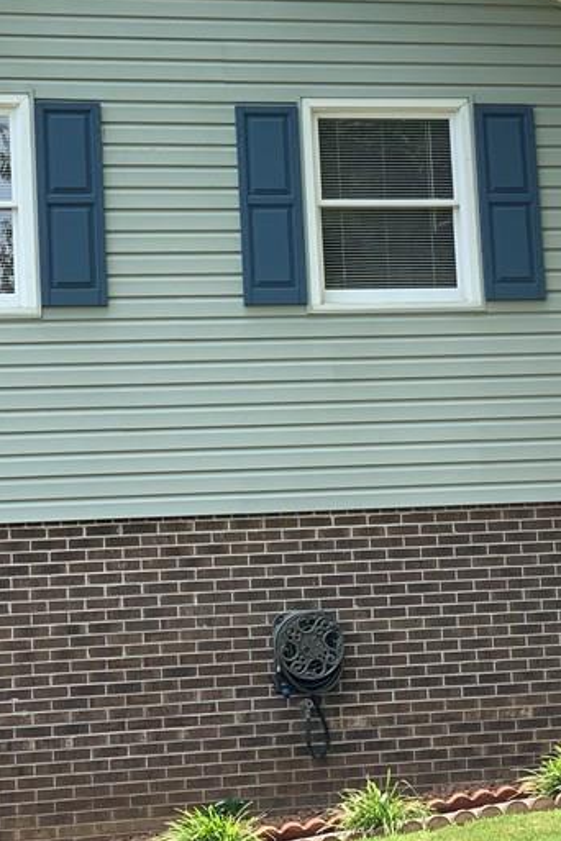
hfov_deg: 12.6
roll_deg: +3.3
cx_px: 536
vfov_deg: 18.9
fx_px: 2524
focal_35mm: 108
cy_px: 344
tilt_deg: +9.5
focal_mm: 6
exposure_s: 1/558
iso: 16
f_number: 2.4
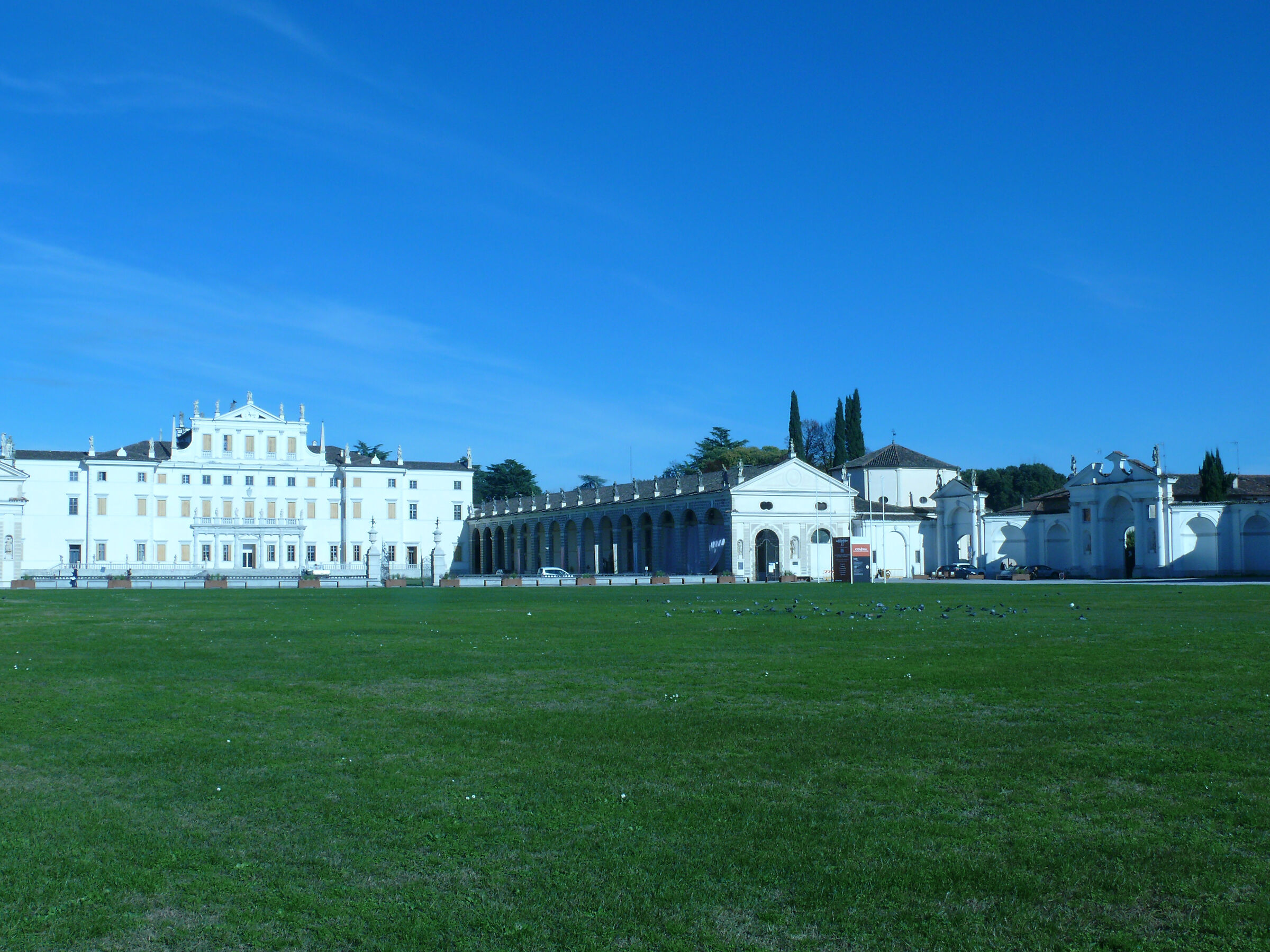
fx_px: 1284
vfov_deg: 40.7
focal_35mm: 35
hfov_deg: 52.6
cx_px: 635
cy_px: 476
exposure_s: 1/500
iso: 100
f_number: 7.1
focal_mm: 7.4
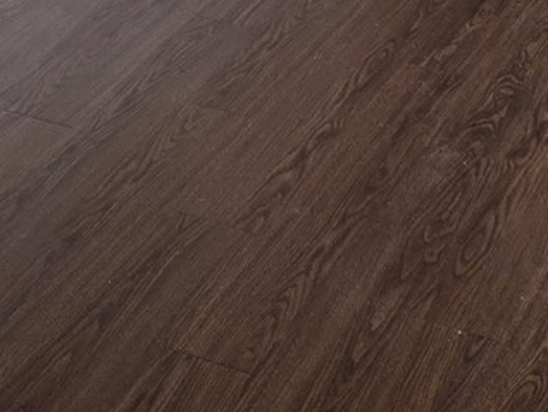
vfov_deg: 12.2
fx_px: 1648
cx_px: 379
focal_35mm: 104
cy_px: -479
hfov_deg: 18.8
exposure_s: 1/120
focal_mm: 5.4
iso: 100
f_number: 1.8
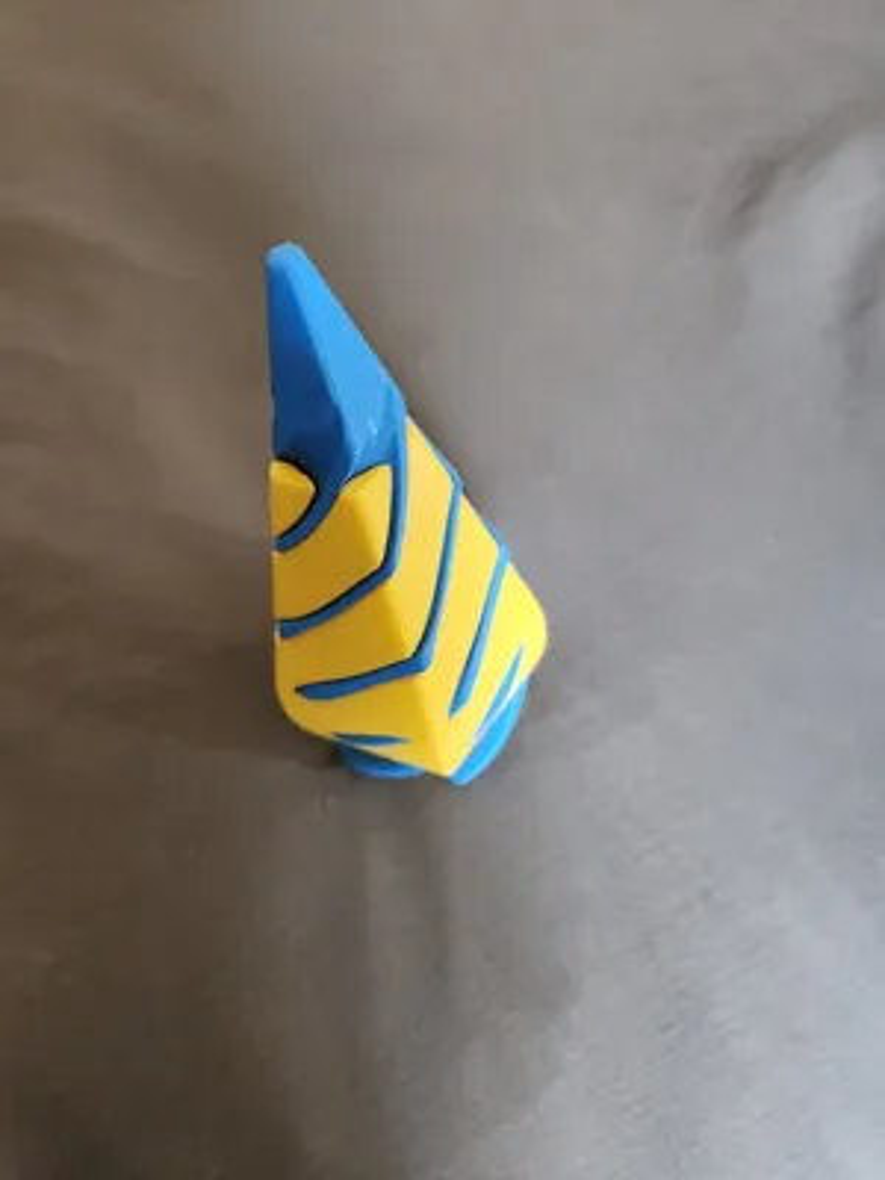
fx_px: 784
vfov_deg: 73.9
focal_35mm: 23
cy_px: 590
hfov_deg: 58.9
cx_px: 442
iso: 800
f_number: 1.8
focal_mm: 5.4
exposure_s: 1/100
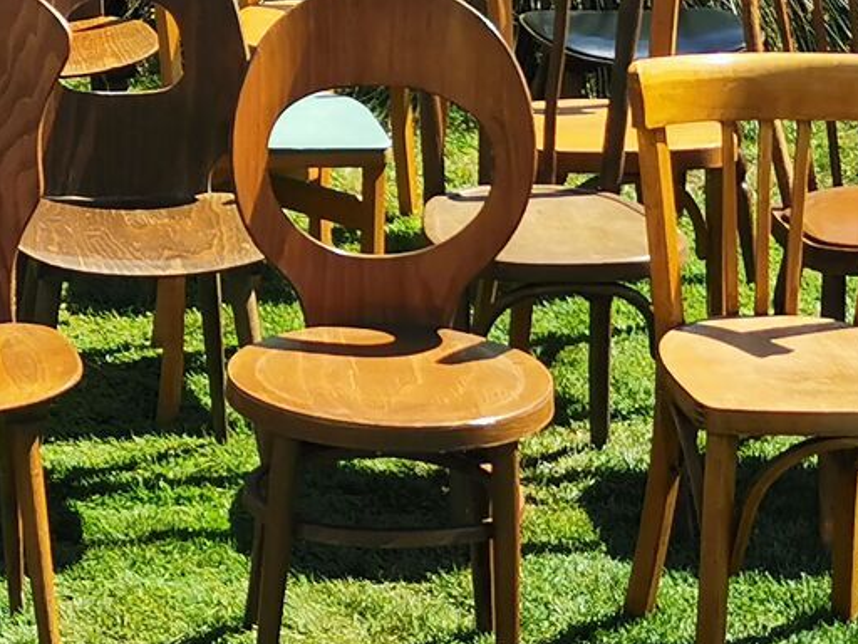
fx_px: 3073
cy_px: 0
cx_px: 14
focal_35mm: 124
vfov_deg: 11.8
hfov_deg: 15.6
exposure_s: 1/1938
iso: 50
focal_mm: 5.58
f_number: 1.8
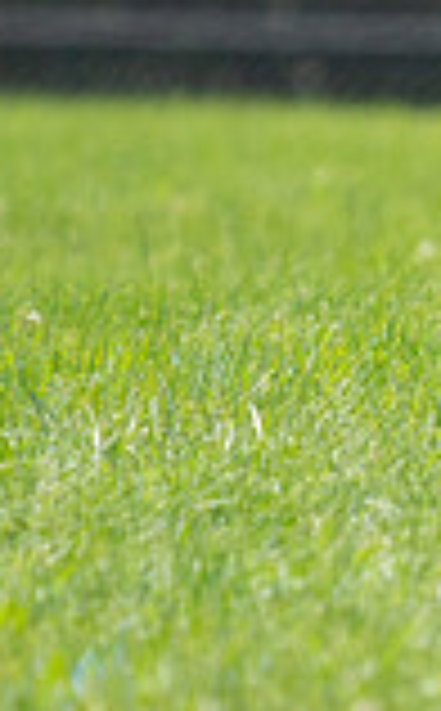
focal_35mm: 1280
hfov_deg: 1.0
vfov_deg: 1.6
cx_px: 1274
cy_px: 218
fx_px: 24750
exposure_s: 1/4000
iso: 1600
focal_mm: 341
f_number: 6.3
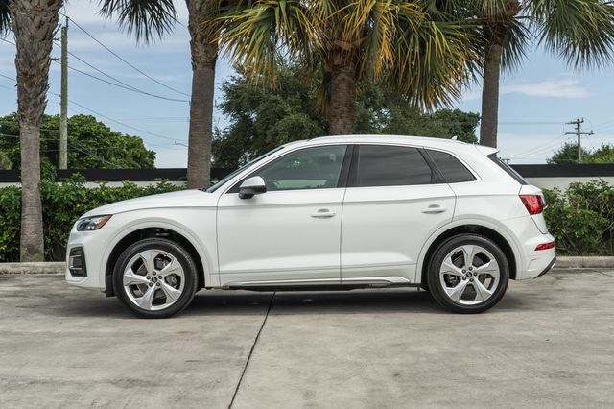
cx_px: 339
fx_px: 903
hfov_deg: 37.5
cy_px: 205
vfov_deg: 25.5
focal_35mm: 53
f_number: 8
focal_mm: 42
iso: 200
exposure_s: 1/100
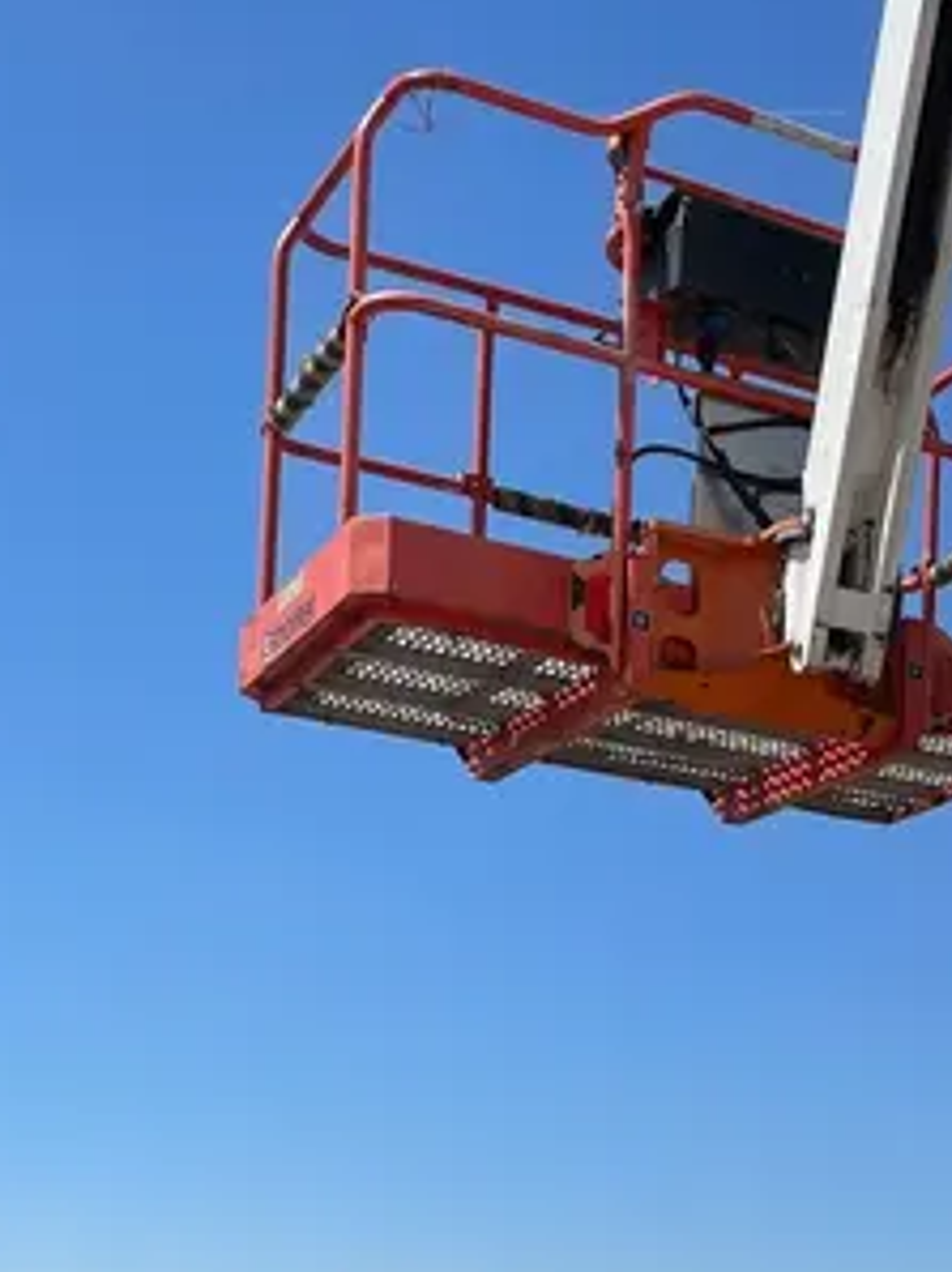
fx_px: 2350
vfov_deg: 28.3
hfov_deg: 22.0
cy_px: 1287
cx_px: 978
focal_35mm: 64
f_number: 1.6
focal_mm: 4.2
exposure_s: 1/5051
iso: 32
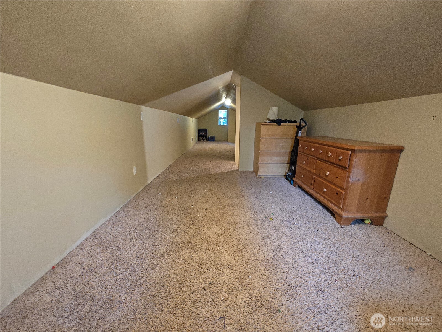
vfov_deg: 89.9
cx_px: 221
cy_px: 166
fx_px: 166
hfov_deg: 106.2
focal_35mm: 13
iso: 1600
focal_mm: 2.2
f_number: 2.2
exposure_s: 1/60
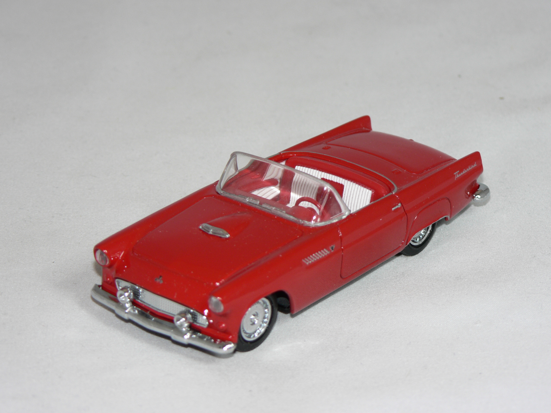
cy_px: 206
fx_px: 2069
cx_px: 276
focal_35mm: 130
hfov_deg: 15.2
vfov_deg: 11.4
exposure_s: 1/60
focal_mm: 21.6
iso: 80
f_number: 3.2
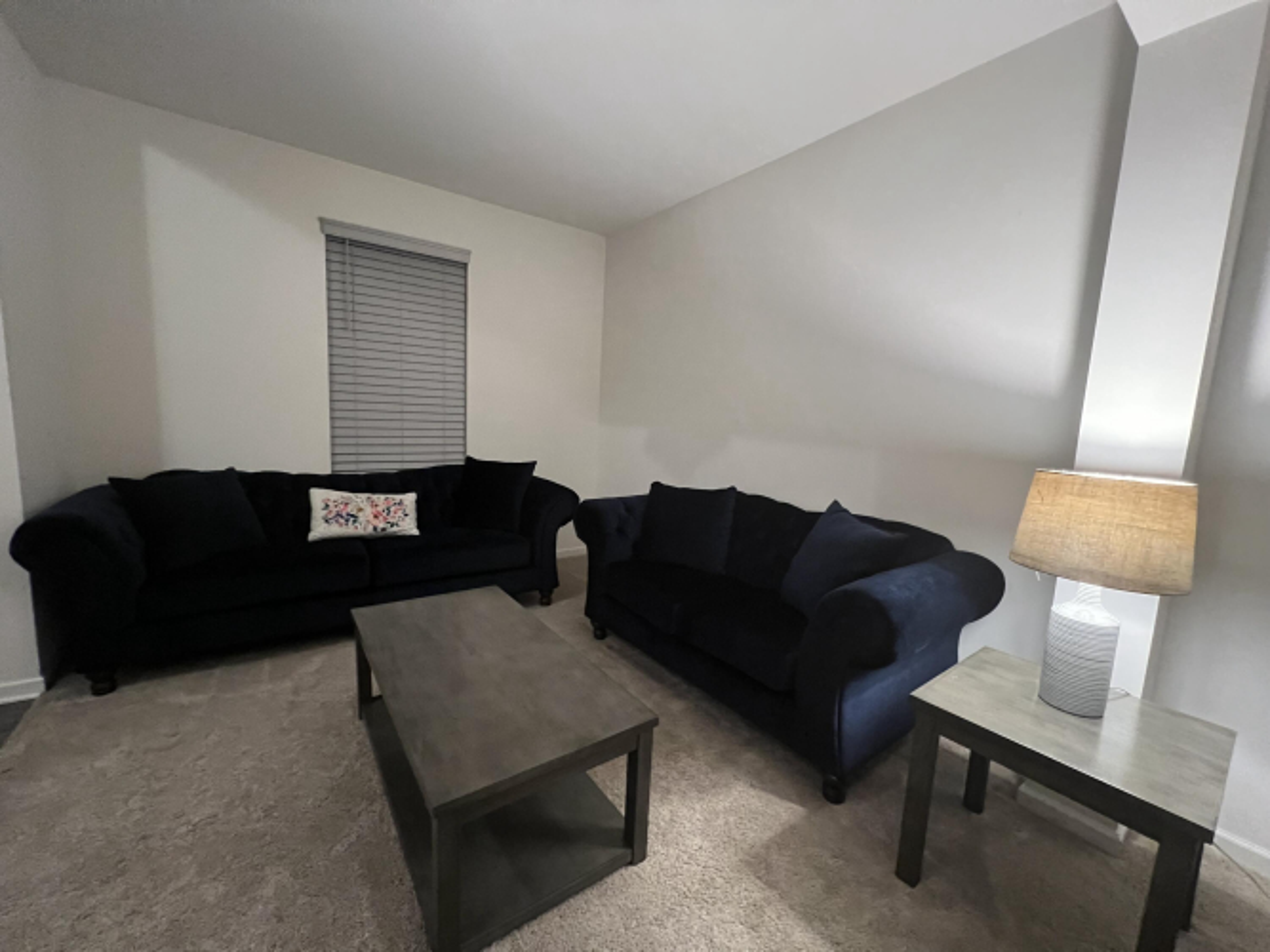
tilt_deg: -7.8
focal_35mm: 13
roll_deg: -3.9
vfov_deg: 89.9
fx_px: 477
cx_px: 635
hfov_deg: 106.2
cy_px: 476
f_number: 1.8
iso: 1000
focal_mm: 1.57
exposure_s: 1/40
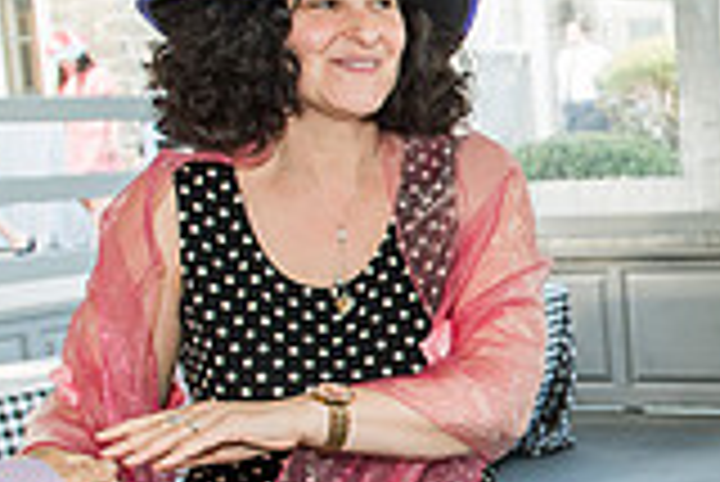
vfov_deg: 15.7
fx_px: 1742
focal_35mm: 87
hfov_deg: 21.1
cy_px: 345
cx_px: 945
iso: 640
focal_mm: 24
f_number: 4
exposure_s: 1/160
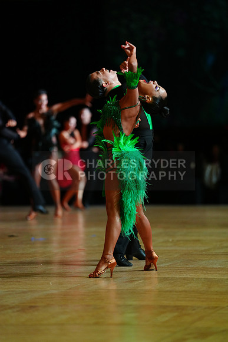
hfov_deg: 6.9
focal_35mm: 200
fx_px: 1899
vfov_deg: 10.3
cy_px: 171
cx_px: 114
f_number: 2.8
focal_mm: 200
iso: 2000
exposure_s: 1/320
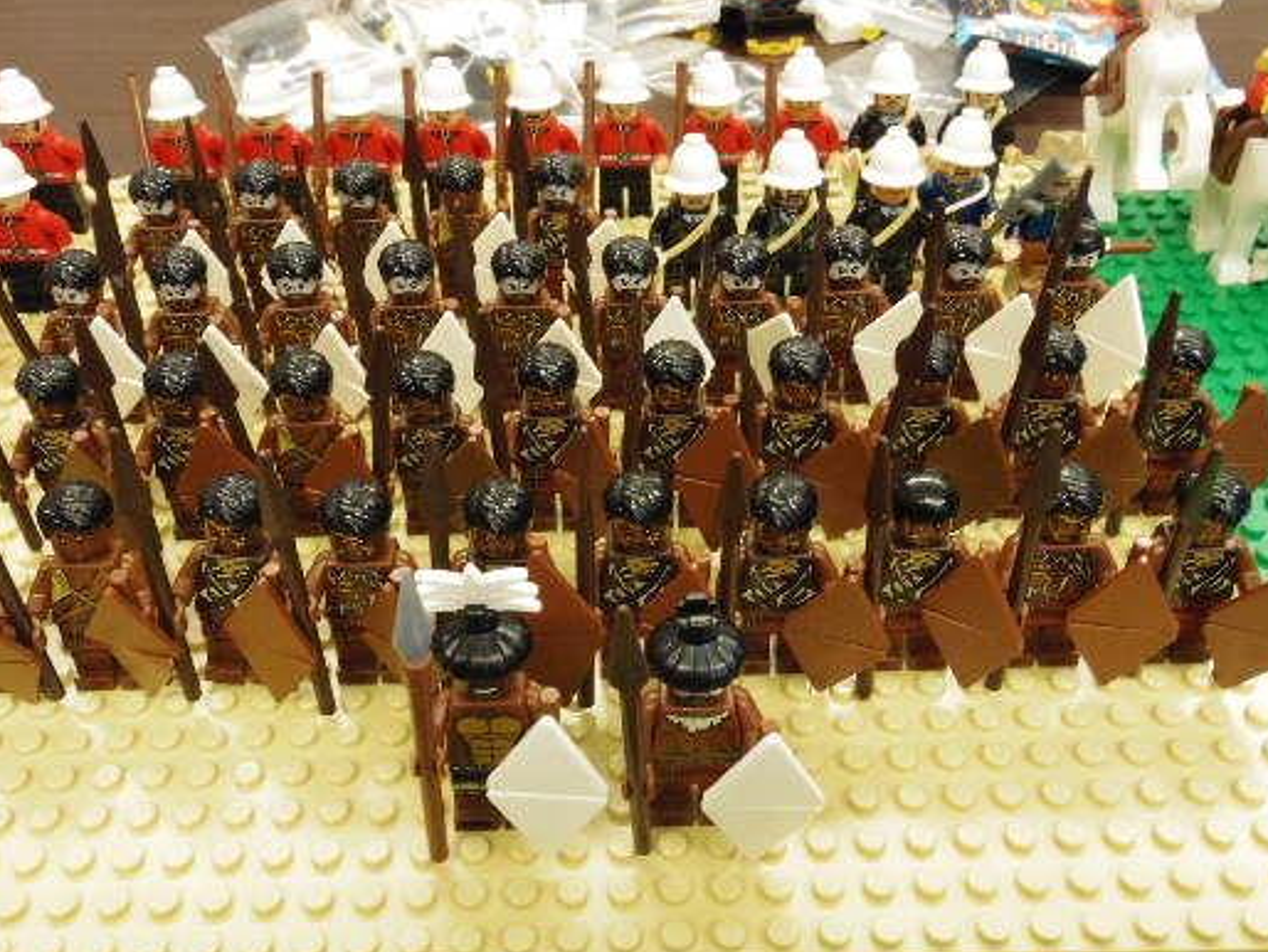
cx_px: 617
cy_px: 451
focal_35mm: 35
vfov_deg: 40.7
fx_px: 1283
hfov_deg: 52.6
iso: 1000
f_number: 4.5
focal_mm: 5.4
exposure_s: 1/50
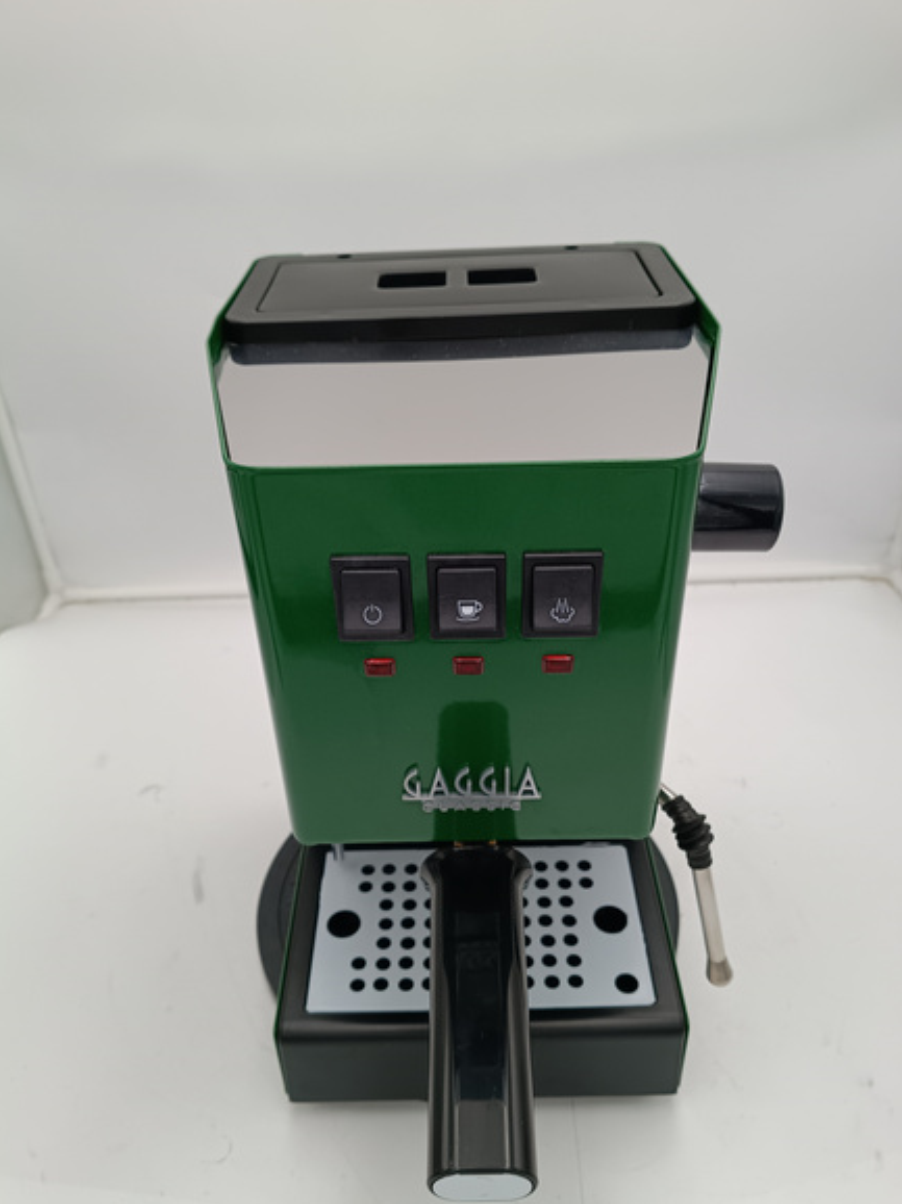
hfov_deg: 51.3
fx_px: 939
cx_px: 446
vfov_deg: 65.3
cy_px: 619
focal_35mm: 27
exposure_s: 1/136
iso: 142
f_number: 1.8
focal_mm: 4.81
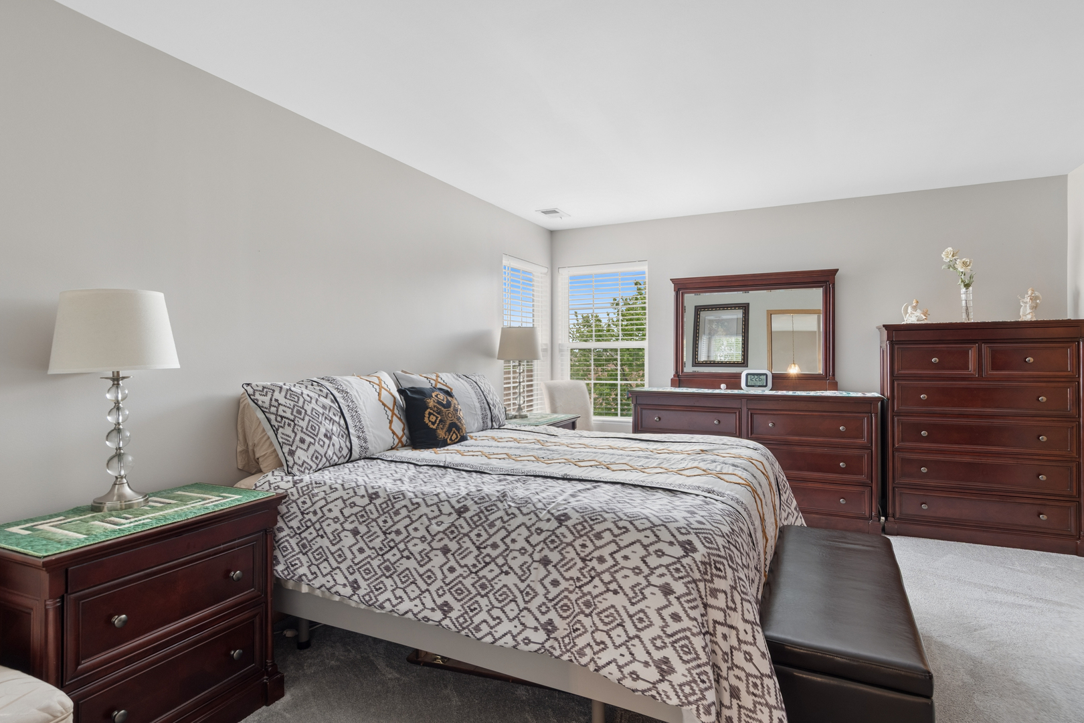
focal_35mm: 18
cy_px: 362
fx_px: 542
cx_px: 542
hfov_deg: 90.0
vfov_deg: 67.4
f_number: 8
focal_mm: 12
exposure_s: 1/6
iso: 250
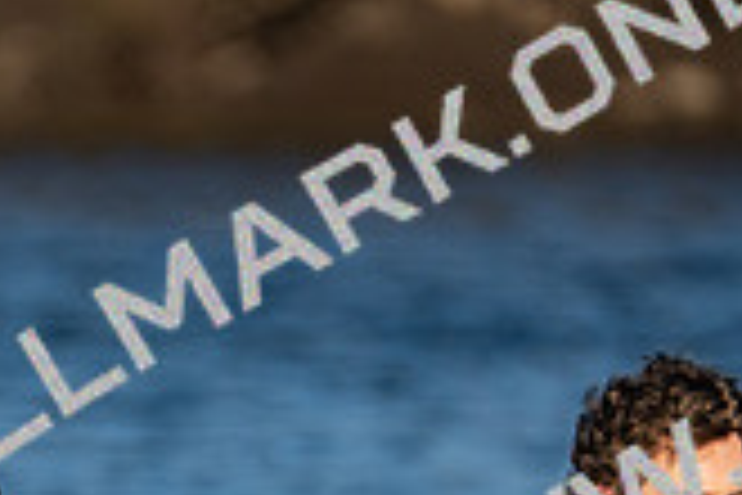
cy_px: 758
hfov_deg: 1.0
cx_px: -4
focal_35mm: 2115
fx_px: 43589
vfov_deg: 0.7
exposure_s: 1/2000
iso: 250
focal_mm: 600
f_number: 6.3
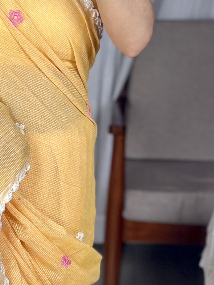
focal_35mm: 145
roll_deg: -2.3
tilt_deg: -24.5
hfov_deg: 10.2
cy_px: 278
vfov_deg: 13.4
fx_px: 1195
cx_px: 7
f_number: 1.78
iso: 125
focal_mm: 6.86
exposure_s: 1/97
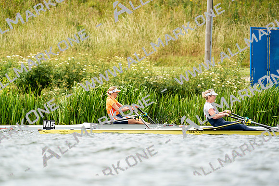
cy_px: 93
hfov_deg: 3.4
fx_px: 4651
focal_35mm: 600
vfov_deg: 2.3
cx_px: 140
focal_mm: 600
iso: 500
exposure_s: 1/2000
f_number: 6.3
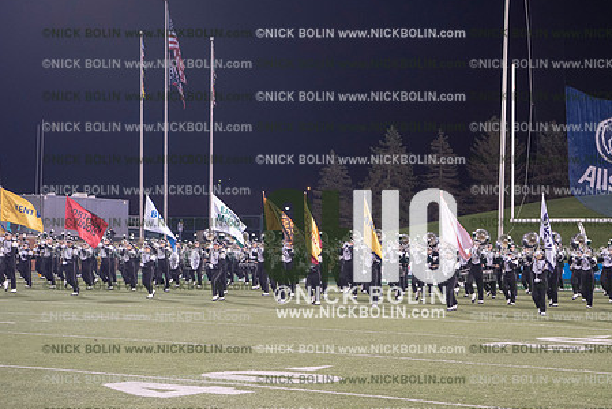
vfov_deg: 17.1
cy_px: 254
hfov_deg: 25.3
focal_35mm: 80
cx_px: 360
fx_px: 1361
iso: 1250
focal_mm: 62
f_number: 4.5
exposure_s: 1/125
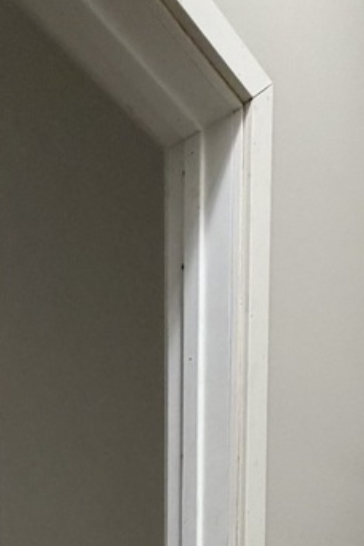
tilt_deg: -5.4
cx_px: 204
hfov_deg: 29.2
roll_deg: -0.8
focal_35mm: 46
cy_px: 742
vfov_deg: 31.1
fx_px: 698
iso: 400
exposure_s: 1/60
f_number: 2.2
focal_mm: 2.22
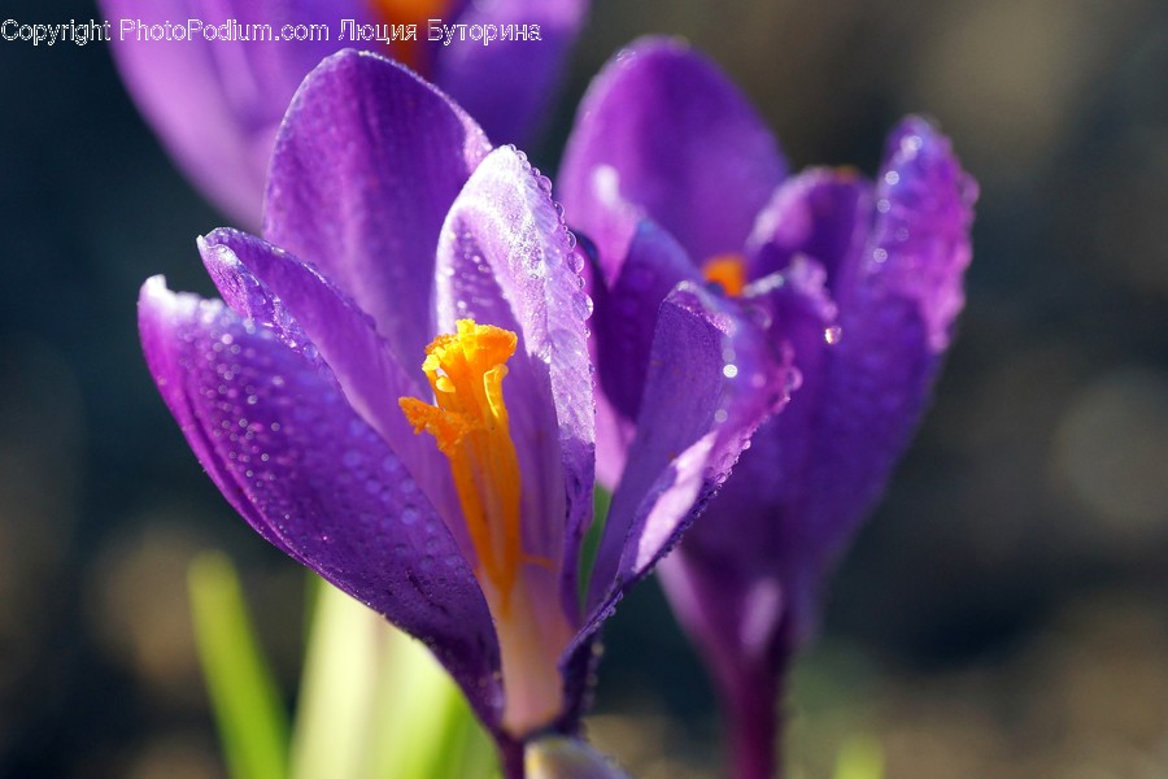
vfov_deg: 10.2
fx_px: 4380
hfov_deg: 15.2
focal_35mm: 135
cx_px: 584
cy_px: 390
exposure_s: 1/500
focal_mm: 90
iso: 500
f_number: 5
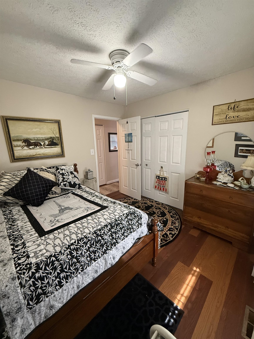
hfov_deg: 85.7
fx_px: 137
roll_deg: +0.9
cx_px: 127
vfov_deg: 102.1
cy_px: 170
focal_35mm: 14
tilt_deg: -11.1
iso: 400
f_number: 2.2
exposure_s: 1/60
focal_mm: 2.22
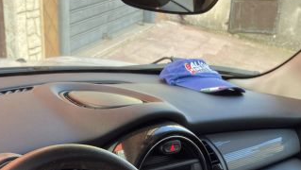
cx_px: 94
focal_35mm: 71
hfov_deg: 29.5
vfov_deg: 15.9
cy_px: 241
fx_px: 567
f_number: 1.8
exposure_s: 1/122
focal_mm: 4.25
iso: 50
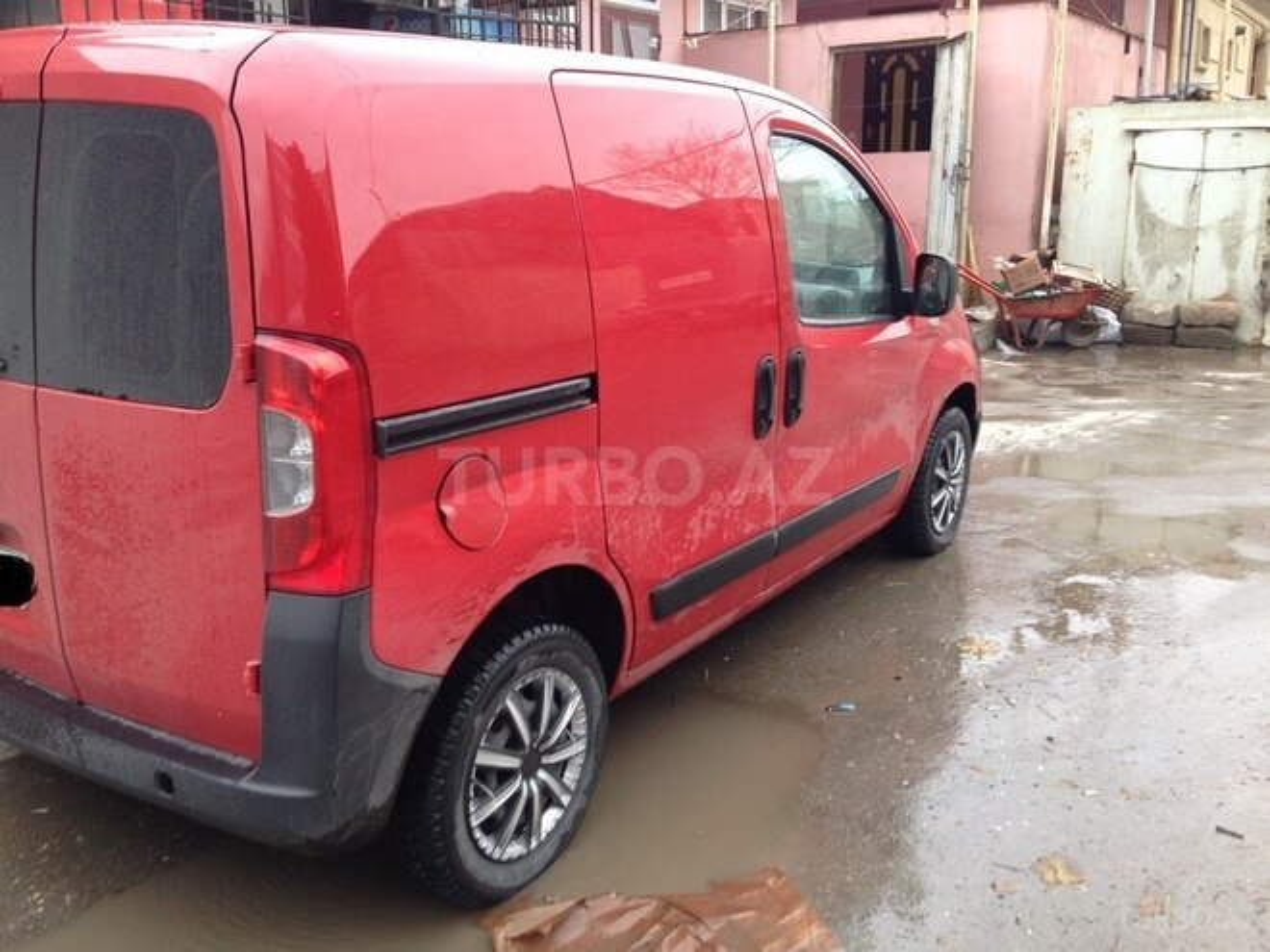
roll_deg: +0.7
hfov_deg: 55.4
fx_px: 1211
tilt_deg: -13.9
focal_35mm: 33
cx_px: 635
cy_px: 476
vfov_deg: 42.9
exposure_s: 1/40
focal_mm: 4.12
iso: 50
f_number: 2.4
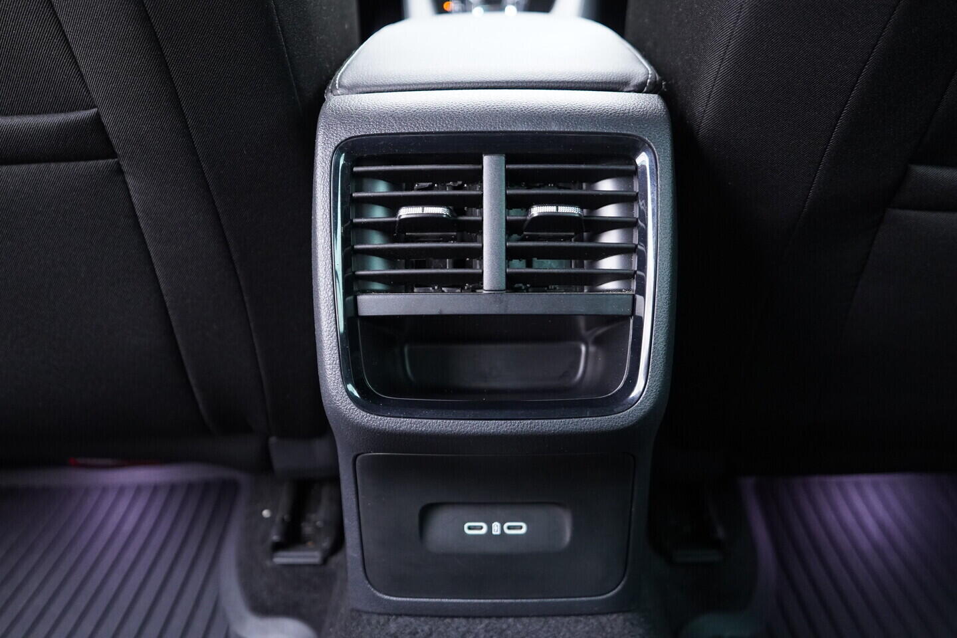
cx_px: 478
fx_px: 957
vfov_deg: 36.9
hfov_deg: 53.1
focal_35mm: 36
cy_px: 319
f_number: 2.8
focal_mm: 24
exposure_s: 1/40
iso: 1600
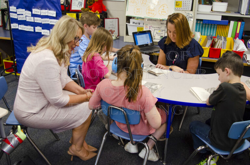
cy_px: 82
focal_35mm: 36
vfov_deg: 36.7
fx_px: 250
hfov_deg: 53.2
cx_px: 125
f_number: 3.5
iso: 1250
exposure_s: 1/125
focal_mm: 24
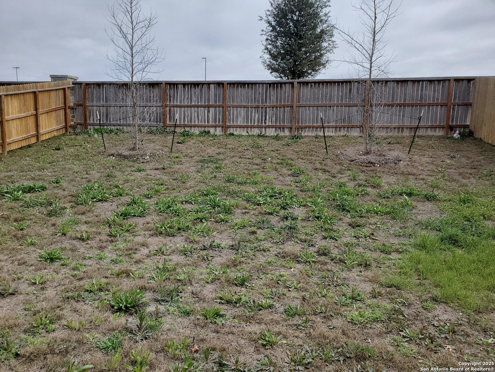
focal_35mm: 26
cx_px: 248
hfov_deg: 67.3
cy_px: 186
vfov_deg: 53.1
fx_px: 372
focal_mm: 4.3
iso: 50
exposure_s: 1/1769
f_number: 2.4
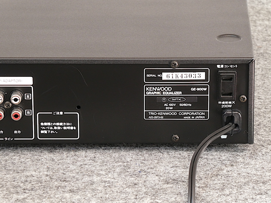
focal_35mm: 231
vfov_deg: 6.4
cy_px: 102
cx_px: 136
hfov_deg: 8.6
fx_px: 1808
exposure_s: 1/8
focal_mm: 41.4
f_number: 5.6
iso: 200
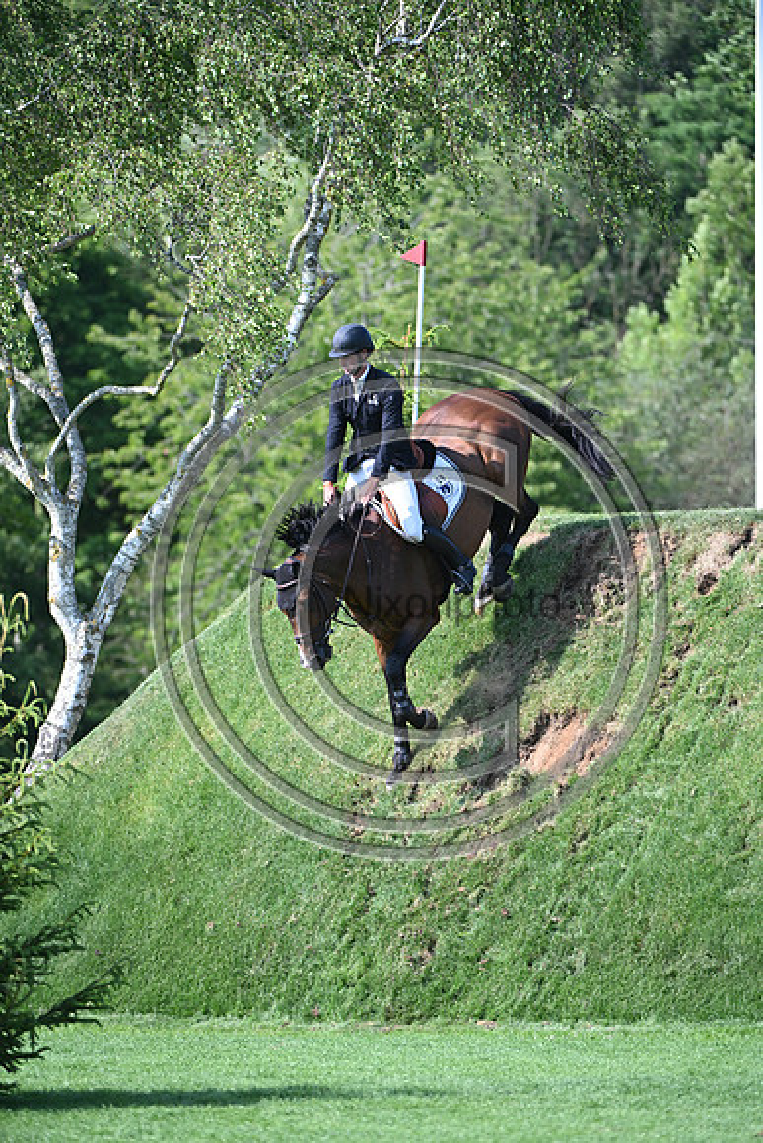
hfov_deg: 5.3
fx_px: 8260
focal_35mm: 260
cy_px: 572
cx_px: 382
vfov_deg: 7.9
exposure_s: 1/1250
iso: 500
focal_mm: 260
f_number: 4.5
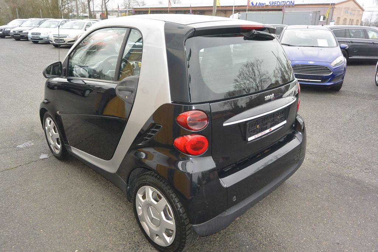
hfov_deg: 67.4
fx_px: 284
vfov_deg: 47.9
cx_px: 189
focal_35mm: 27
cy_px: 126
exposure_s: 1/250
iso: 280
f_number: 3.5
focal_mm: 10
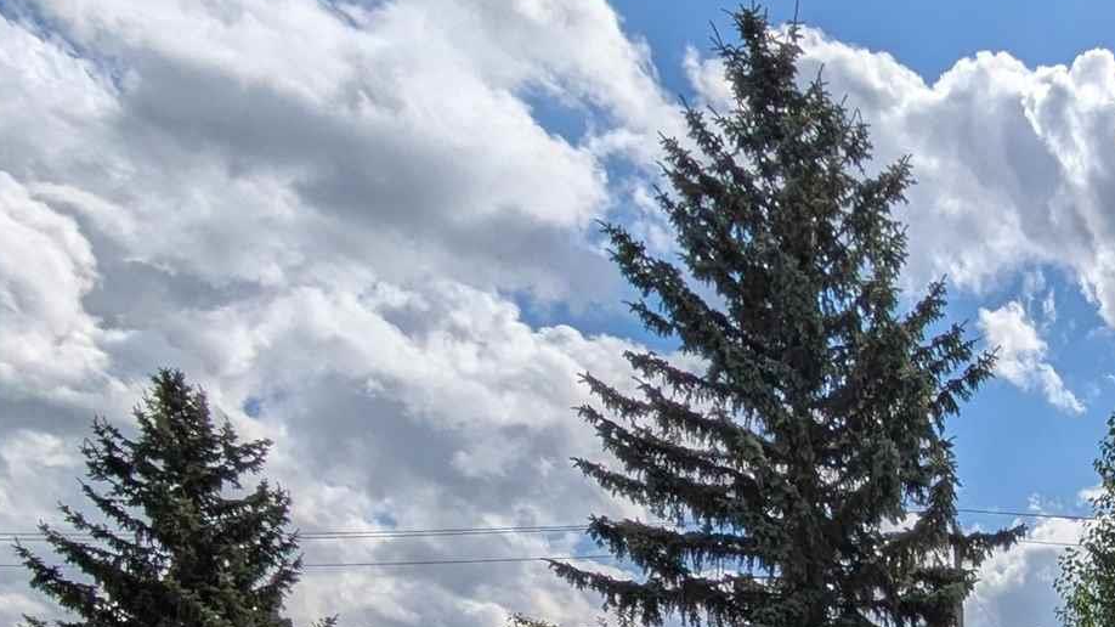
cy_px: 1128
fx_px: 1508
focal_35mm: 51
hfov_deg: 33.1
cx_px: 1345
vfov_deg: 18.4
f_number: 2.2
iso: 50
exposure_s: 1/5076
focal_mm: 1.83
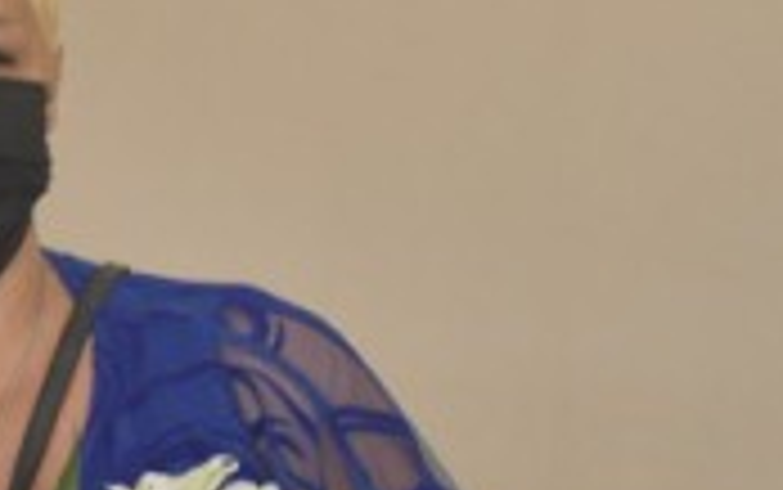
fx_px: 4078
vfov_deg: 6.9
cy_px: 355
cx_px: -410
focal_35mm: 191
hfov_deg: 10.6
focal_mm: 34
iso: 400
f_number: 4.2
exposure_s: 1/80
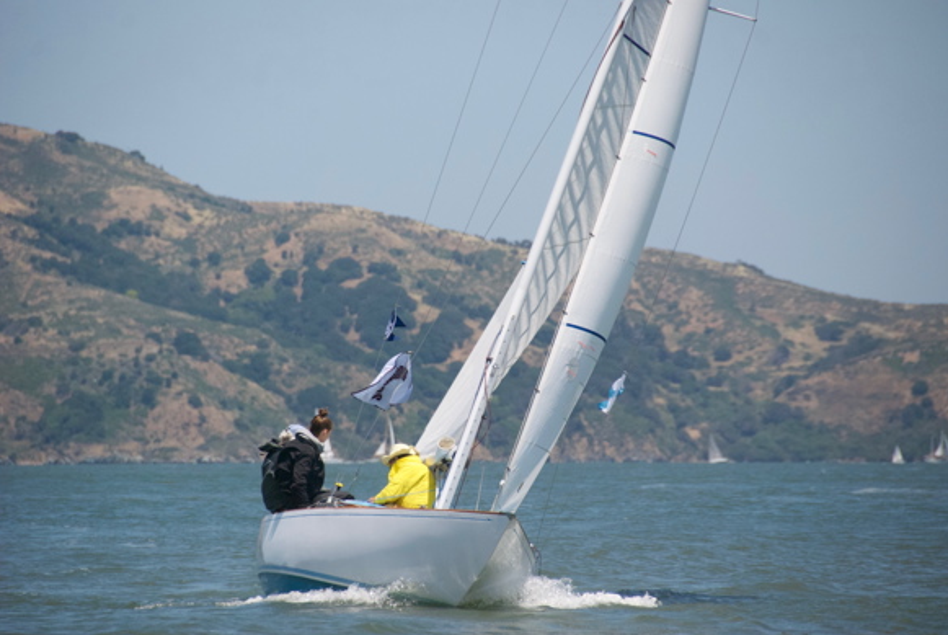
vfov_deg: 4.6
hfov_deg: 6.8
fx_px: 7963
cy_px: 318
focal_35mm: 302
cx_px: 476
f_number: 5.6
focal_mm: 200
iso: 800
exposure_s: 1/3200
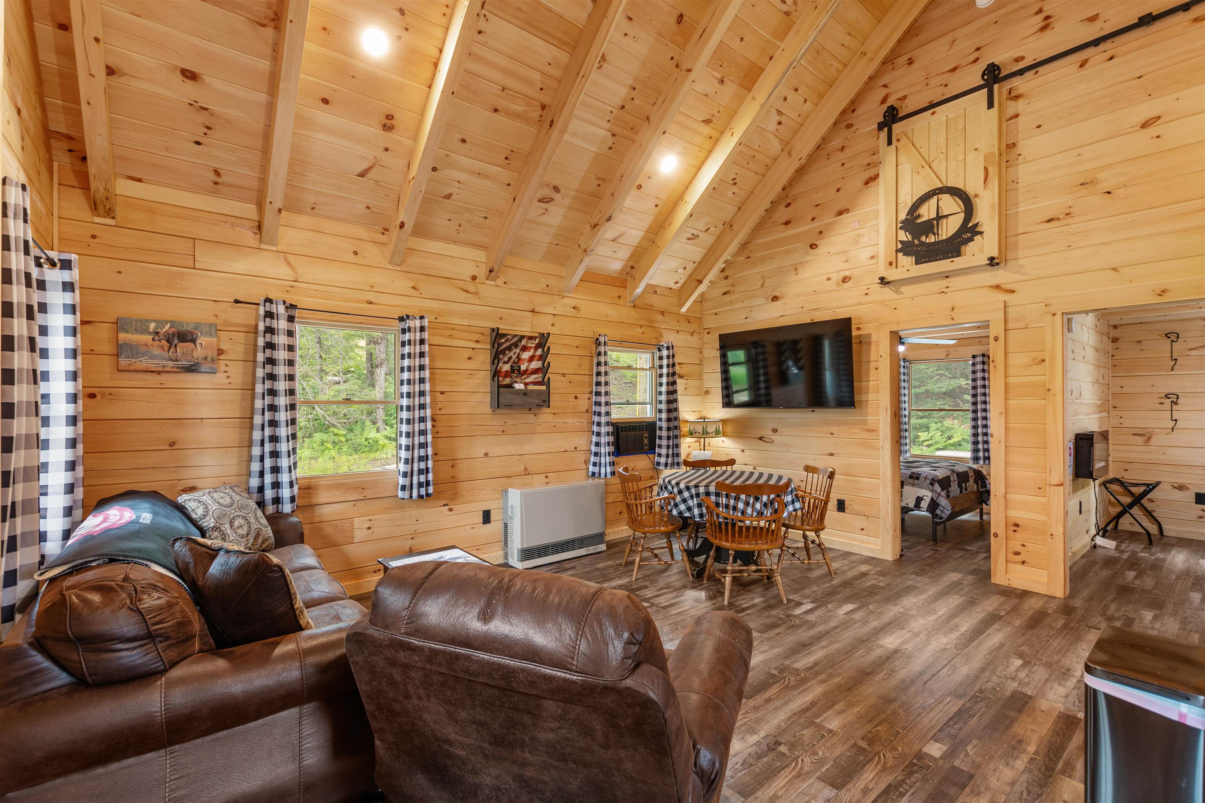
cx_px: 602
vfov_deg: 77.3
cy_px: 402
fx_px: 502
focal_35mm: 15
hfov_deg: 100.4
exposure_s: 1/8
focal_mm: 10
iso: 100
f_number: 5.6
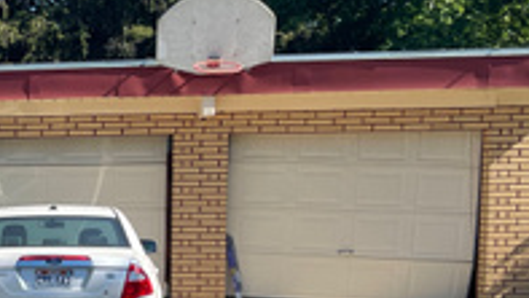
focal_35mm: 92
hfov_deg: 20.4
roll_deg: +1.1
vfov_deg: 13.0
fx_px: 1291
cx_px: -223
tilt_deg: -4.4
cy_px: 301
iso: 32
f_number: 1.6
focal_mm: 5.1
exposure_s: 1/2433
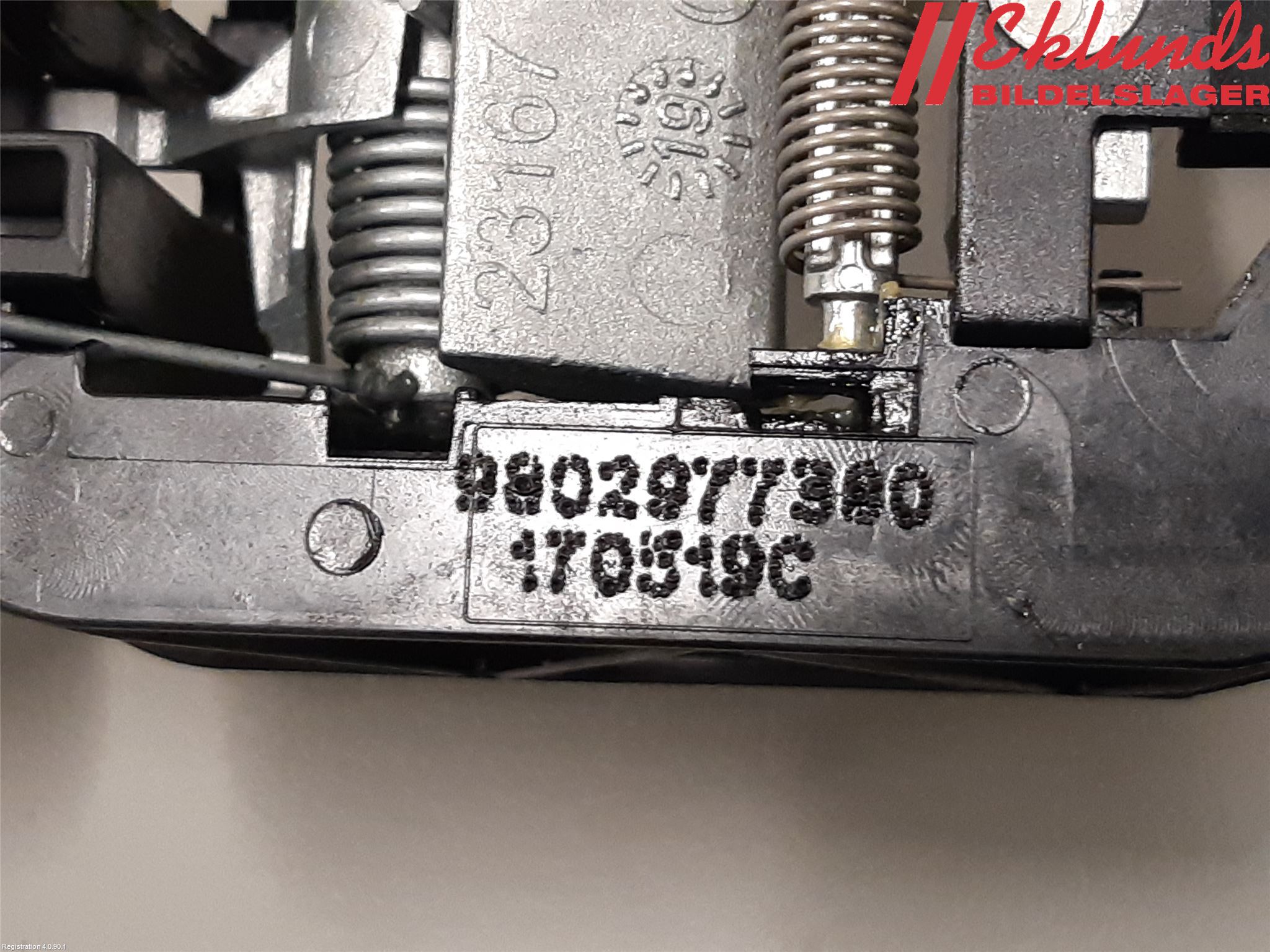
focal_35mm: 26
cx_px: 635
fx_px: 954
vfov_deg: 53.1
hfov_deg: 67.3
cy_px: 476
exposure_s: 1/50
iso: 250
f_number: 1.7
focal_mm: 3.93
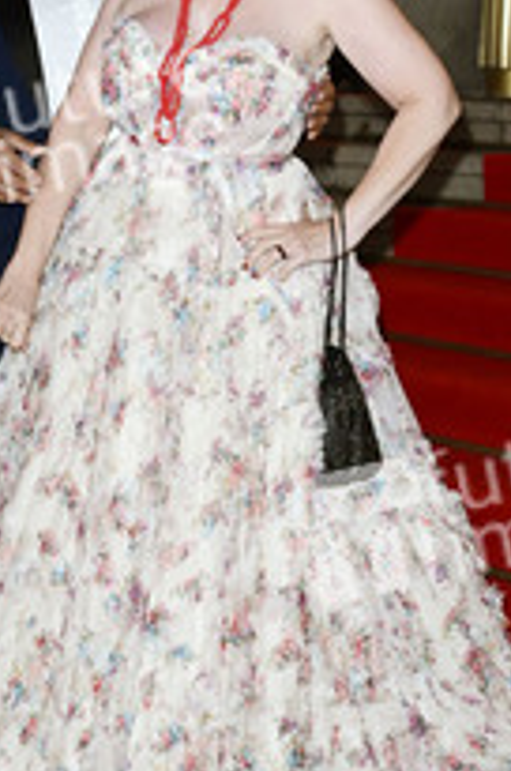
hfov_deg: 17.4
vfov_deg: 26.0
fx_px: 1666
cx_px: 143
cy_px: 327
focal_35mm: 78
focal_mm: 40
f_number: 4.5
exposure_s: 1/250
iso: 5000
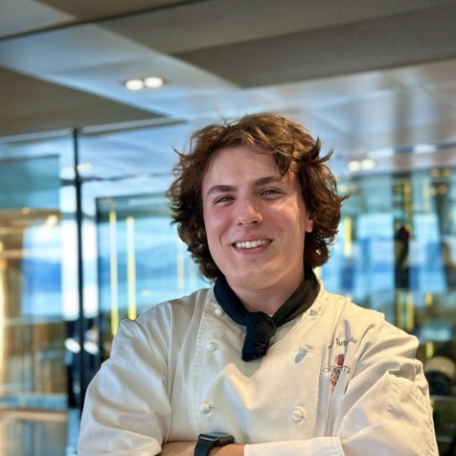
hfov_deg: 30.0
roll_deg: +1.2
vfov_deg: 29.9
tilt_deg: -0.1
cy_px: 285
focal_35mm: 57
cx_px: 229
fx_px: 850
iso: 80
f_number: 1.78
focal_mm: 6.86
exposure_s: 1/125
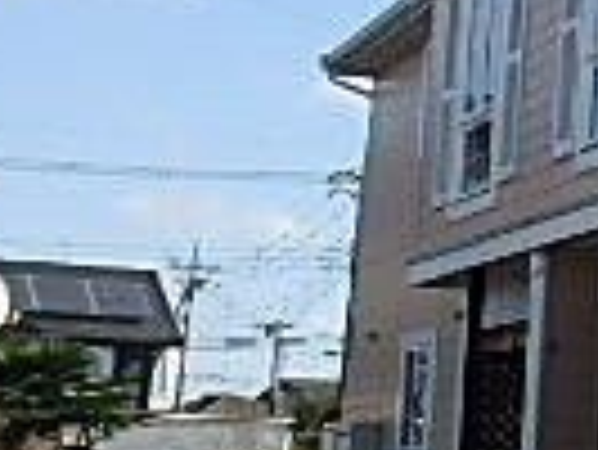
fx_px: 1746
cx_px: 1156
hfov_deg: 15.8
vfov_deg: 14.6
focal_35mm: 101
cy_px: 158
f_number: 6
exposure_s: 1/320
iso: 125
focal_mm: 3.7
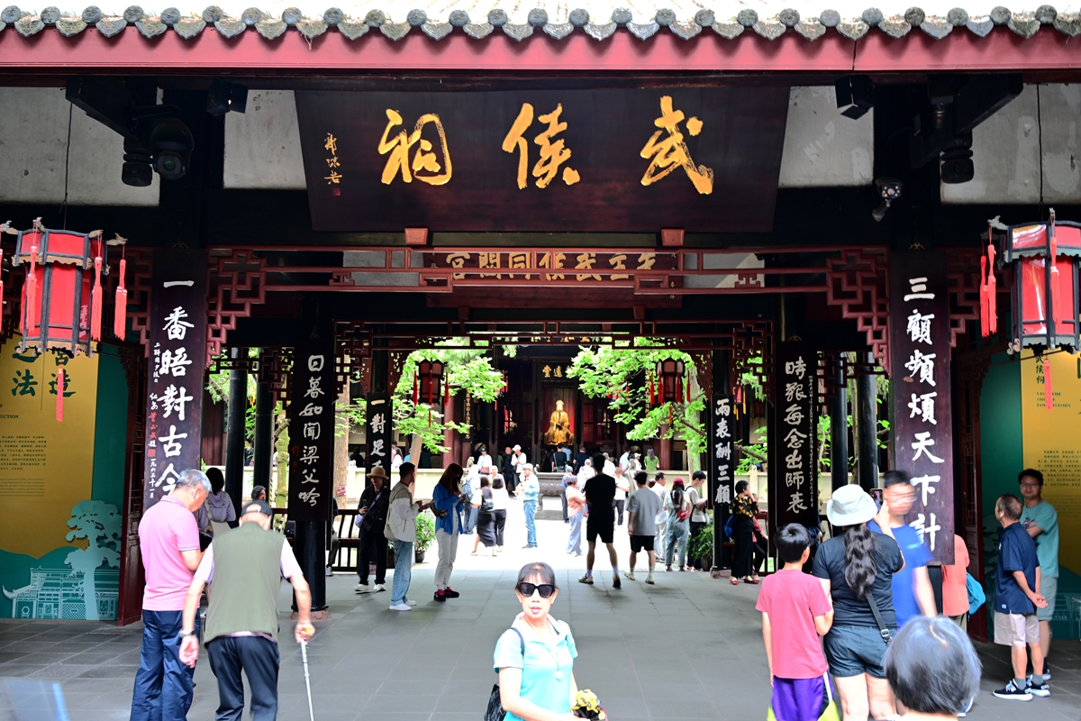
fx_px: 1021
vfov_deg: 38.9
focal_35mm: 34
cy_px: 360
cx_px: 540
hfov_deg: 55.8
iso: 320
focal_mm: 34
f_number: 8
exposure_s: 1/10
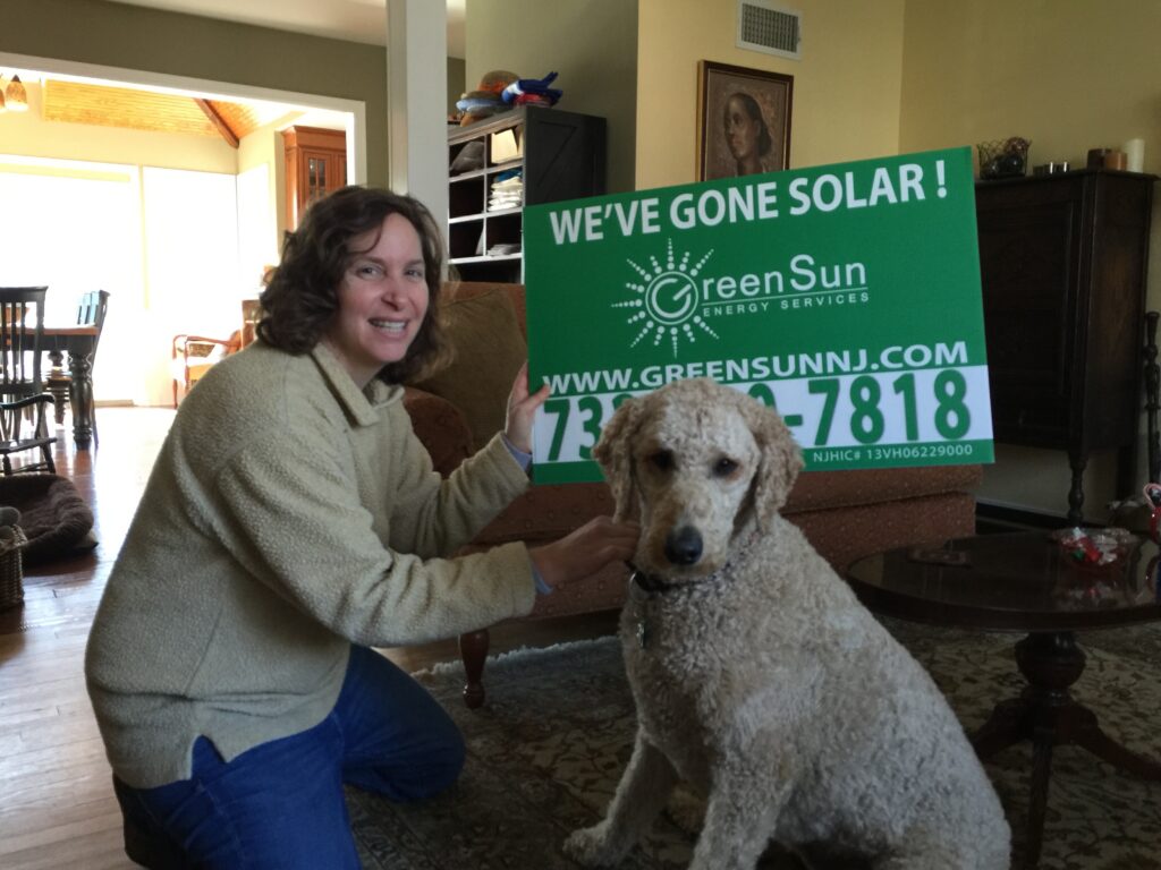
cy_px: 435
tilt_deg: -6.8
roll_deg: -1.5
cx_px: 580
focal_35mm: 29
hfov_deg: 61.7
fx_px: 973
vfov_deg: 48.2
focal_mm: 4.15
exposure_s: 1/15
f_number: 2.2
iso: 80
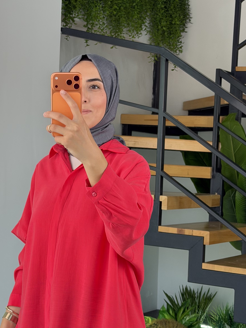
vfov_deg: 23.5
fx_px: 786
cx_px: 78
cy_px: 183
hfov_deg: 17.7
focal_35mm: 83
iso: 100
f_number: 1.78
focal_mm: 6.76
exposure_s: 1/187
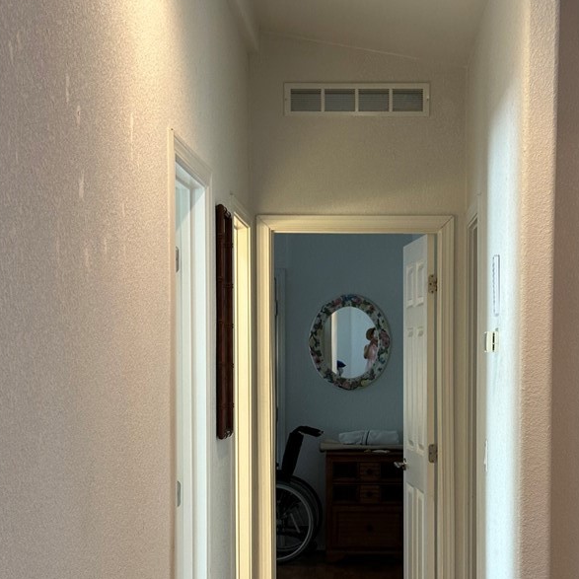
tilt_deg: -2.1
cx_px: 364
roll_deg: -0.4
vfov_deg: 23.1
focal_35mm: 74
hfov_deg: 23.3
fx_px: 1400
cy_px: 458
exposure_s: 1/40
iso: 160
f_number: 1.78
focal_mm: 6.86
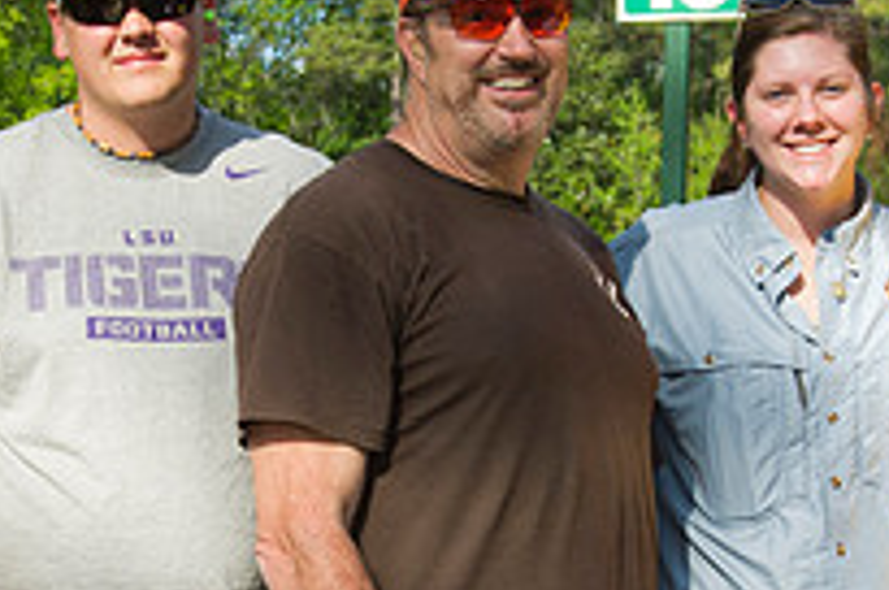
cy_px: 464
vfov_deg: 13.7
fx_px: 2441
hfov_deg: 20.6
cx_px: 477
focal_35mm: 99
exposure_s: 1/200
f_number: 6.3
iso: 100
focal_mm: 35
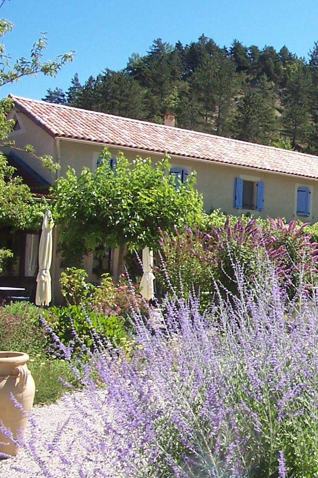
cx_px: 349
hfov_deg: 17.6
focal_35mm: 75
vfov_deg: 27.0
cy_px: 217
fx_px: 994
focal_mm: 6.3
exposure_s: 1/500
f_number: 2.8
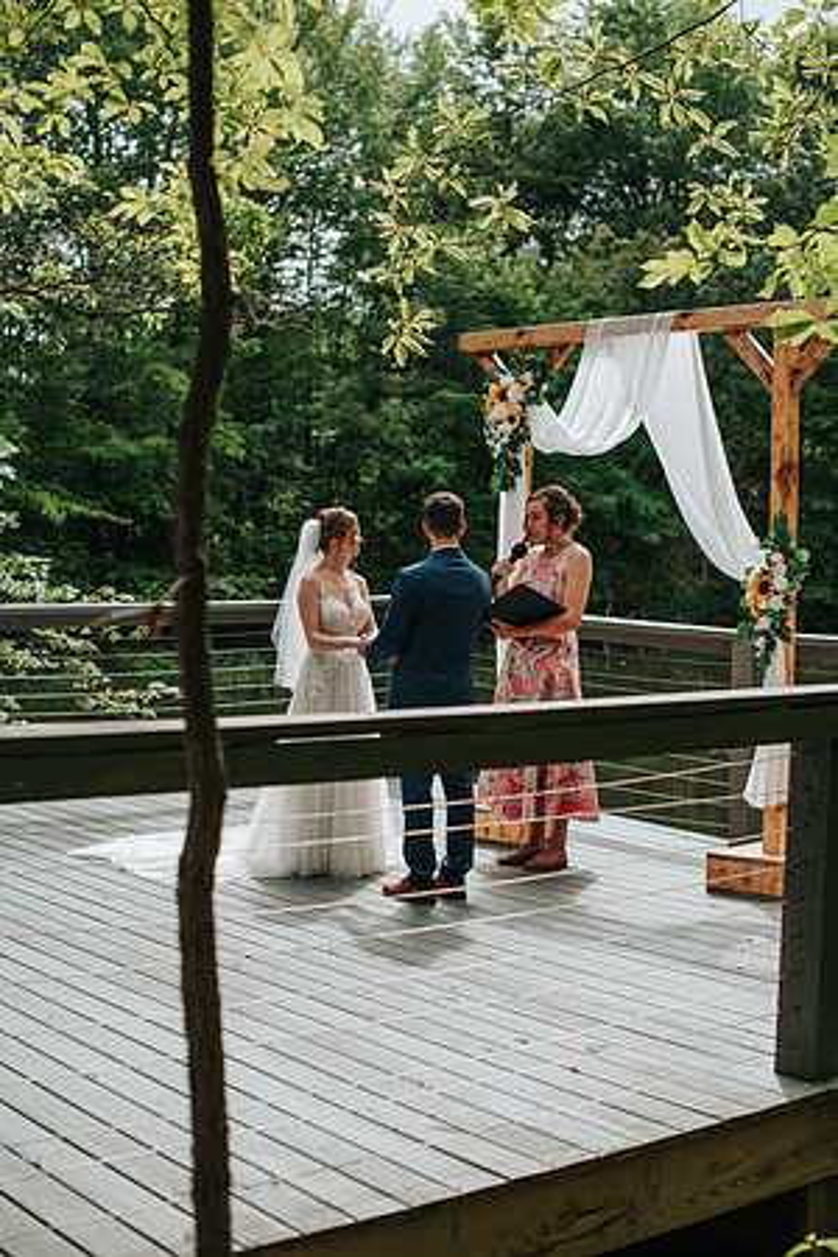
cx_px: 419
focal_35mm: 50
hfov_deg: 27.0
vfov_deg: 39.6
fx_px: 1746
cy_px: 628
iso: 100
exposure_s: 1/800
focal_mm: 50
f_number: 2.8
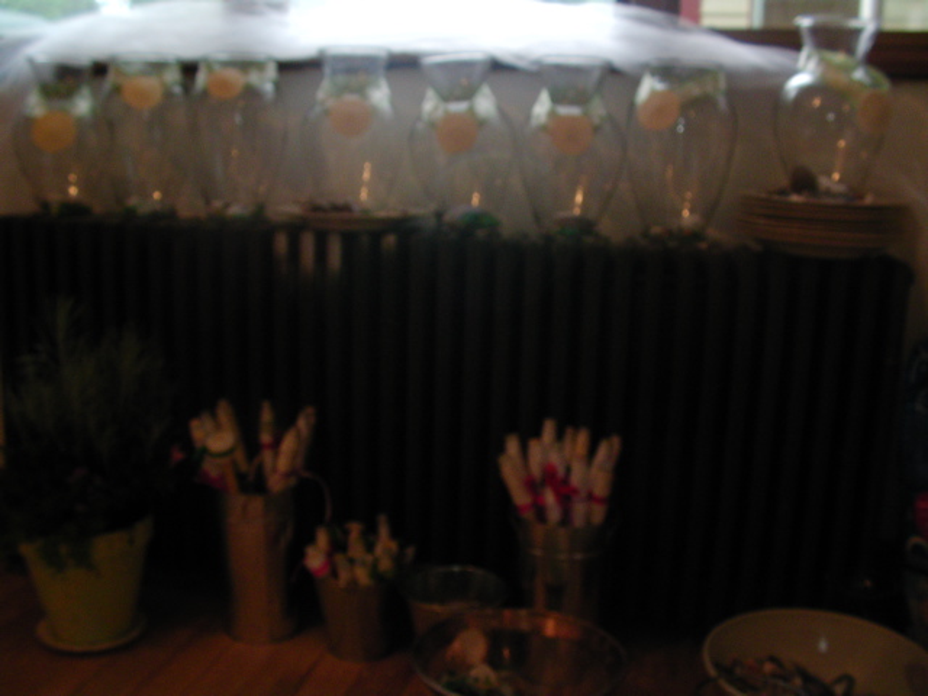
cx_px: 464
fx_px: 1019
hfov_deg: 49.0
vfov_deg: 37.7
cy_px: 348
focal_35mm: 38
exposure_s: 1/30
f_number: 3.5
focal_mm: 5.8
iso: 100
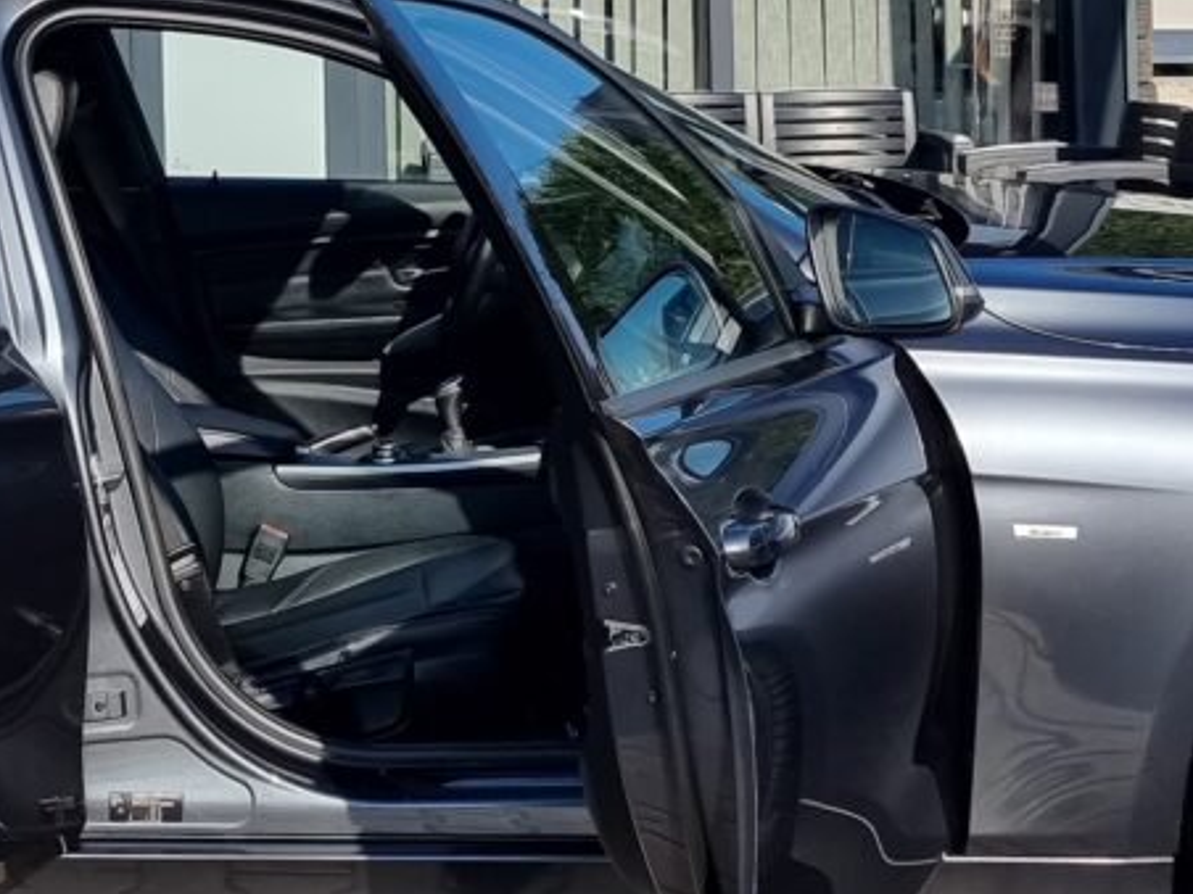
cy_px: -150
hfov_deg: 22.7
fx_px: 2929
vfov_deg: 16.7
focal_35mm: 85
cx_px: 267
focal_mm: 6.7
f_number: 1.8
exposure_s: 1/848
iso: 50
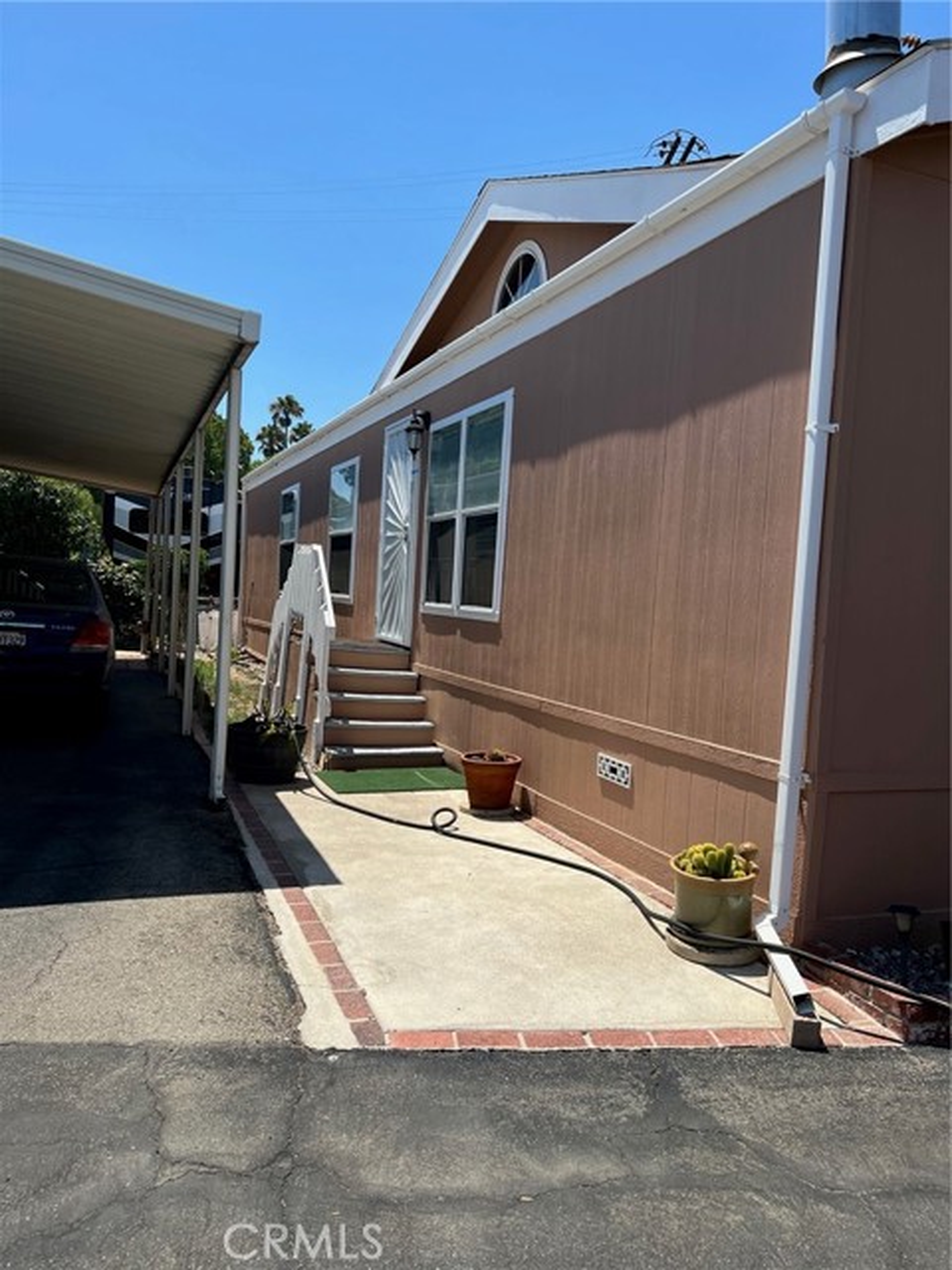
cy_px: 635
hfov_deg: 53.1
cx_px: 476
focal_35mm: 26
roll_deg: -0.7
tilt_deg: -4.1
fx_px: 953
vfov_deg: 67.3
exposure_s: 1/4444
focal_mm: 5.7
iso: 50
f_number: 1.5
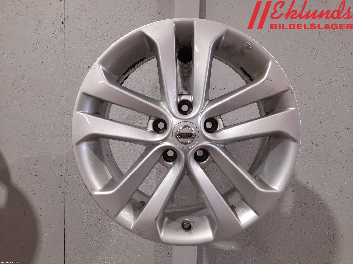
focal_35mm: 25
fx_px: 255
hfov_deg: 69.4
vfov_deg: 54.9
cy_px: 132
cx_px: 176
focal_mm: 4.6
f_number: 2
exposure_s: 1/50
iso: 160
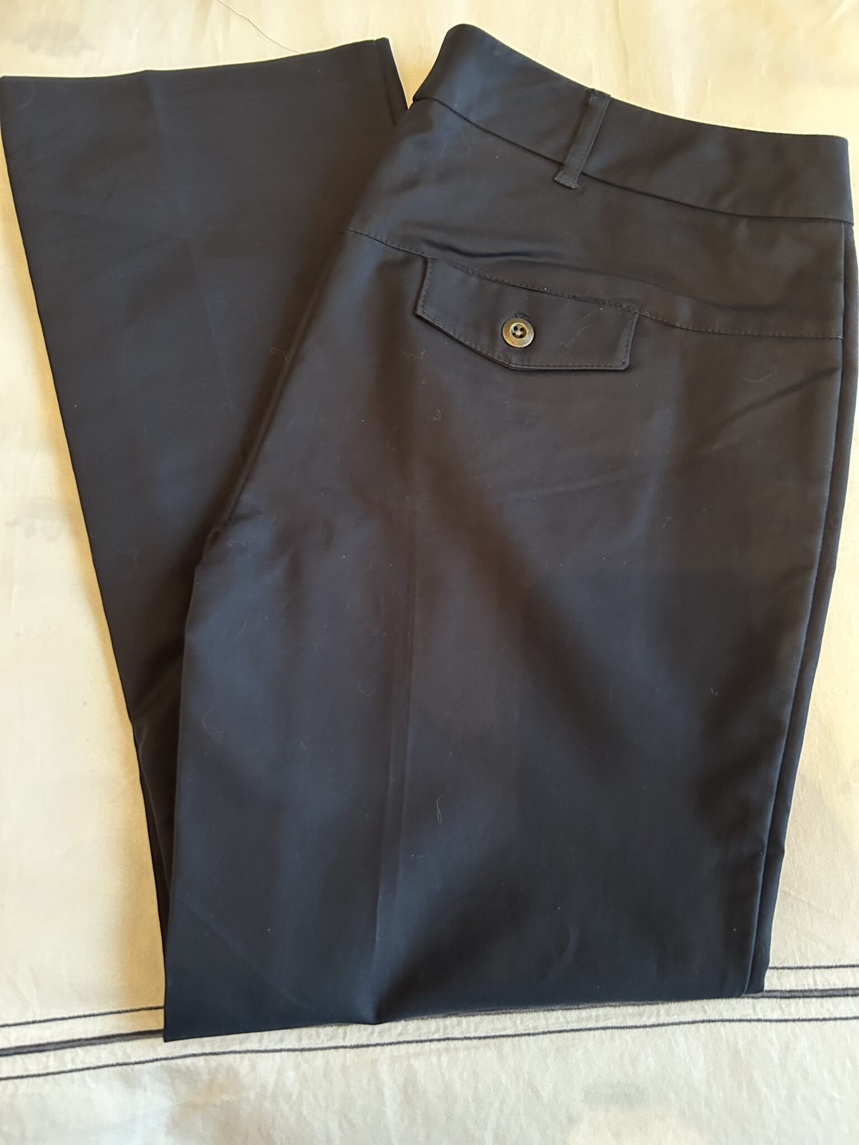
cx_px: 430
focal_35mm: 26
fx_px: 860
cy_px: 572
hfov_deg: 53.1
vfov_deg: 67.3
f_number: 1.5
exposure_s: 1/30
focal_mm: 5.7
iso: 640
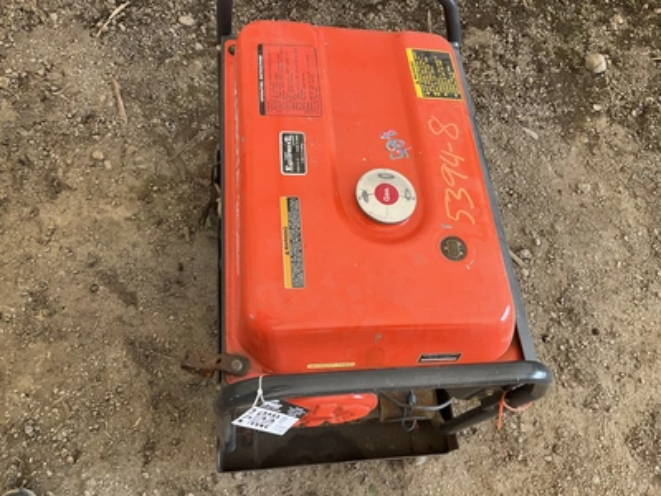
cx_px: 330
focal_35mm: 29
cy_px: 248
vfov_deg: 48.2
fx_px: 554
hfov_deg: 61.7
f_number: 1.8
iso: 32
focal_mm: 3
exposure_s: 1/122
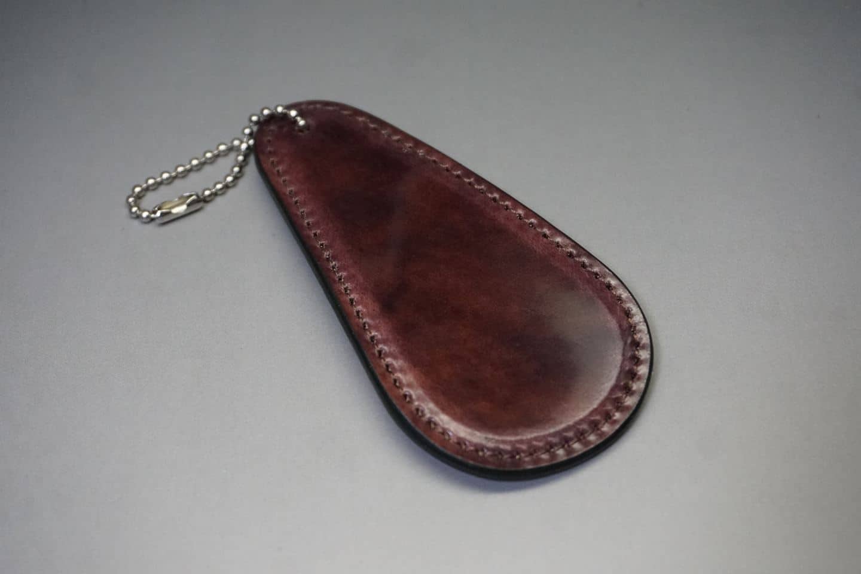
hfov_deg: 36.9
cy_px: 287
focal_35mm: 54
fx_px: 1291
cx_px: 430
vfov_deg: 25.1
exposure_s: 1/160
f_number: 5.6
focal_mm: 36
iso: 2000
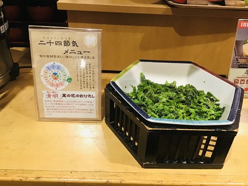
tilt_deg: -33.5
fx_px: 222
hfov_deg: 58.4
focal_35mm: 31
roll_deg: -3.3
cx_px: 124
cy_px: 93
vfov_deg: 45.4
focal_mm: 3.3
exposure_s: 1/24
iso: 200
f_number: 2.4
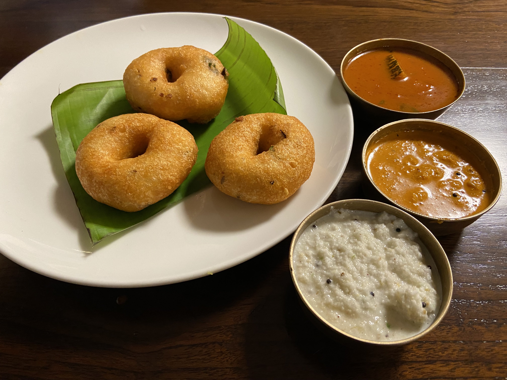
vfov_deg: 53.1
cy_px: 190
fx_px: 381
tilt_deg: -52.8
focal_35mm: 26
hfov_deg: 67.3
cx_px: 254
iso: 320
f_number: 1.8
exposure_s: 1/50
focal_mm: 4.25
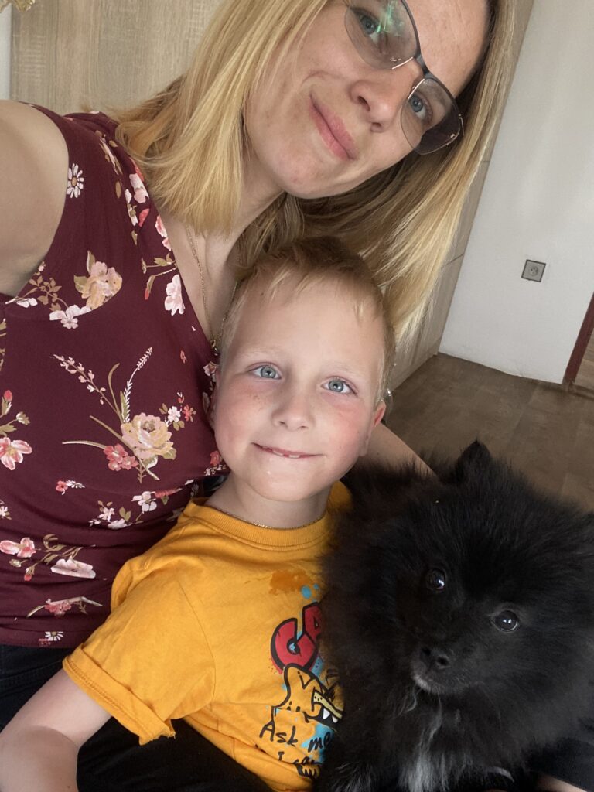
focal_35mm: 30
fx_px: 686
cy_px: 396
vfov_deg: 60.0
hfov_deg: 46.8
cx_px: 297
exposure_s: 1/60
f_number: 2.2
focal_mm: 2.71
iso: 100
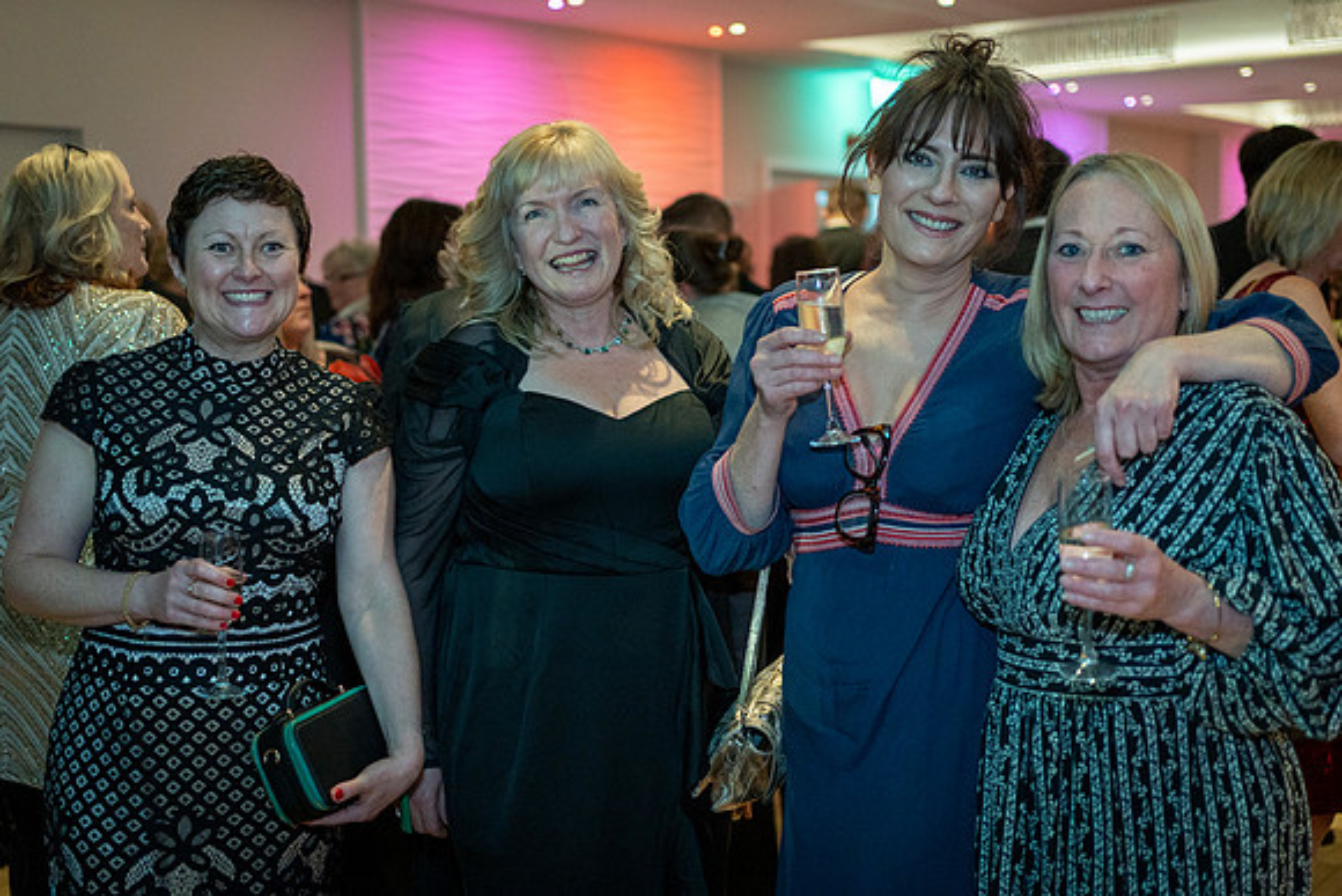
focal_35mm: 44
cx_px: 646
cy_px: 429
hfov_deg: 44.1
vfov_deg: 30.3
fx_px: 1656
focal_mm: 35
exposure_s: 1/80
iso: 1250
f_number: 1.8
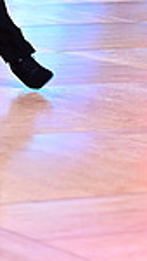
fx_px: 2202
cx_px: -133
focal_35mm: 318
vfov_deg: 6.7
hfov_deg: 3.8
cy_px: -121
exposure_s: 1/500
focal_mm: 79
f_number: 2.8
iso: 1600
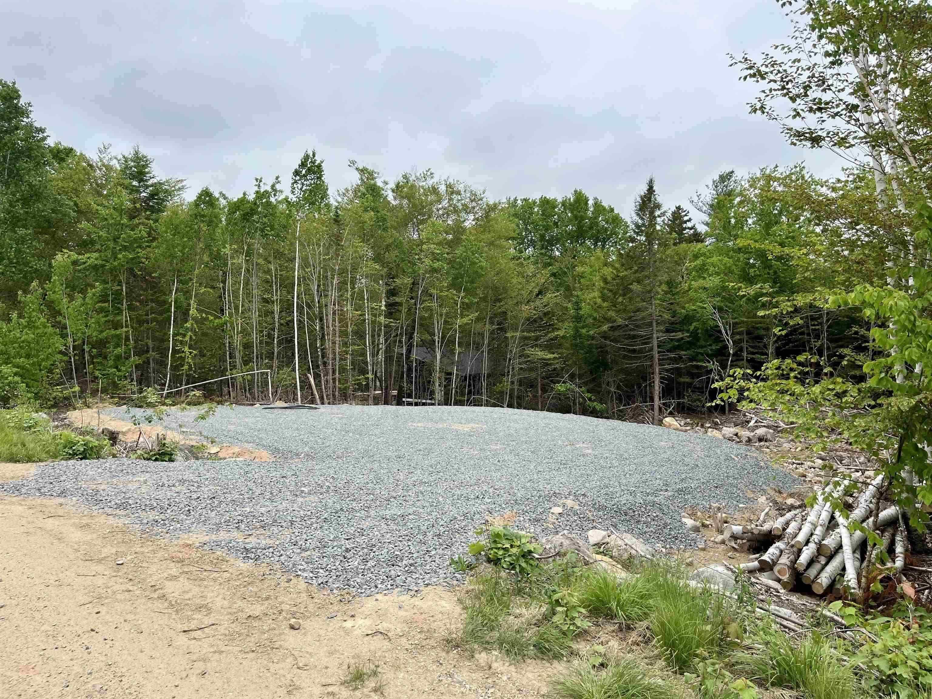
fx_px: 700
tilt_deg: -3.2
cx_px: 466
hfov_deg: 67.3
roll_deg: +0.7
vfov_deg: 53.1
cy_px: 350
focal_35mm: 26
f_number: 1.6
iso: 50
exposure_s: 1/1957
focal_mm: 5.1
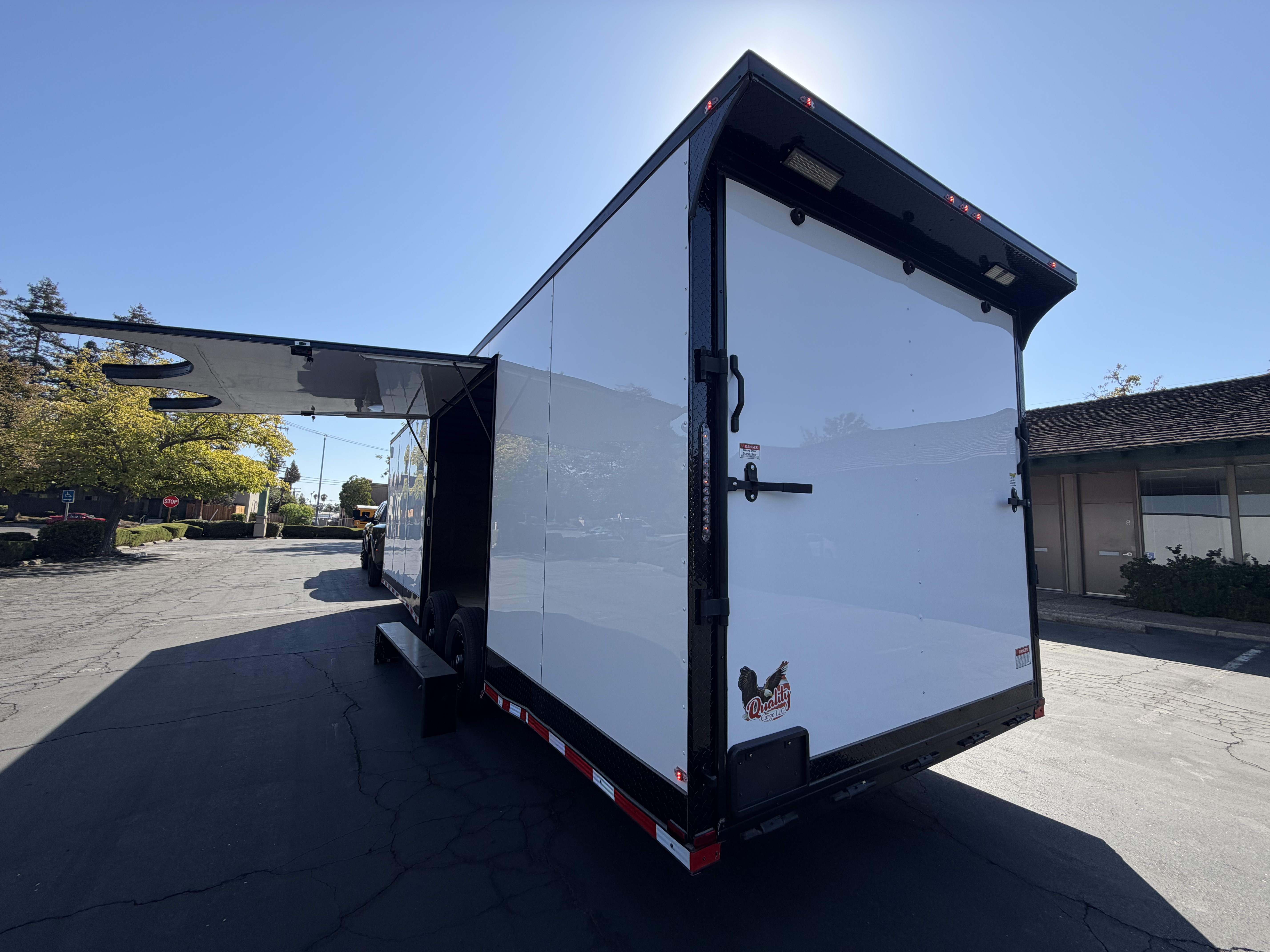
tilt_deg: +6.2
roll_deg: -2.4
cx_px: 635
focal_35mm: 14
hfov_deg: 102.1
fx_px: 514
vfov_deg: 85.7
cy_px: 476
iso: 25
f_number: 2.2
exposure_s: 1/770
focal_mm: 2.22
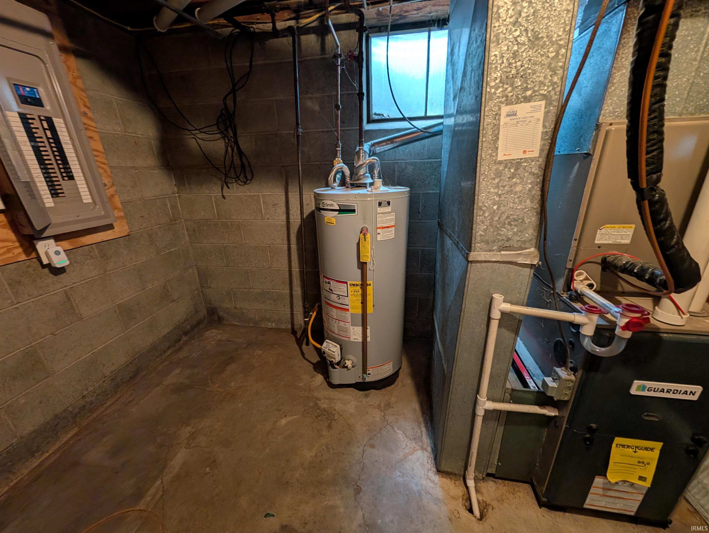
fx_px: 246
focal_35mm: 12
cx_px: 354
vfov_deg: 94.6
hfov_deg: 110.5
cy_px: 266
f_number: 1.7
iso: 98
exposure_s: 1/24
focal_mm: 2.02
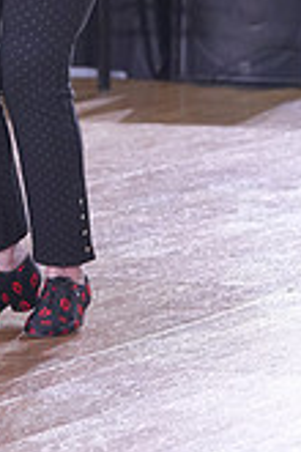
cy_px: -126
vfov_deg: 5.5
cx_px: -122
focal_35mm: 373
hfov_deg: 3.7
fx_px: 4678
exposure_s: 1/400
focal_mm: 106
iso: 1600
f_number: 4
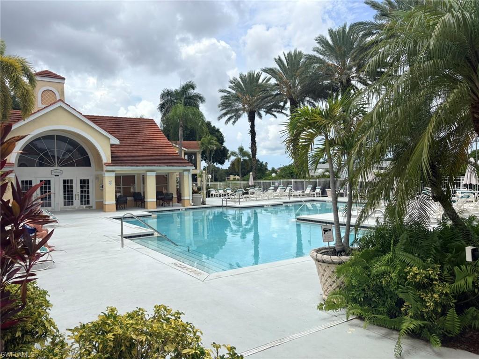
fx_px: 360
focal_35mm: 26
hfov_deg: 67.3
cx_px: 240
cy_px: 180
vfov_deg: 53.1
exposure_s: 1/4950
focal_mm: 5.96
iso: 50
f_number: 1.6
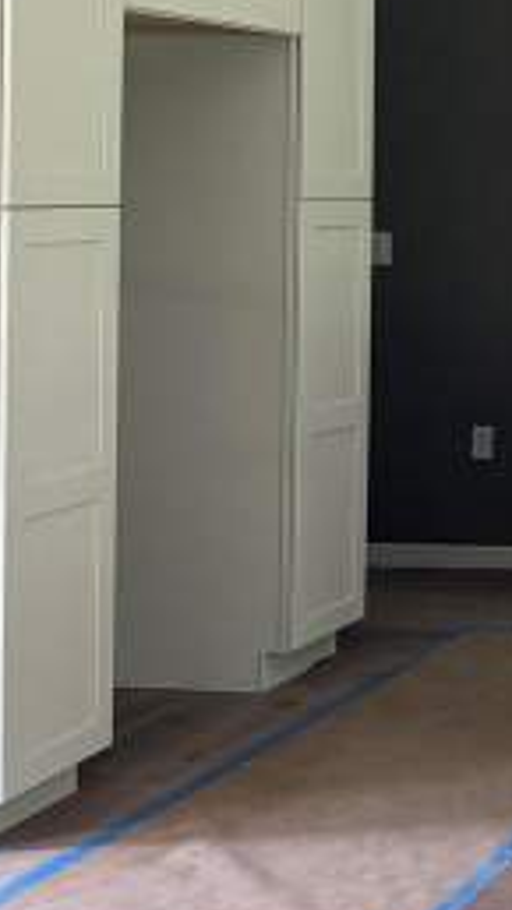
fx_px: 1956
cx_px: 1098
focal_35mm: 81
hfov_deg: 12.6
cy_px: 212
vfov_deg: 25.8
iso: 160
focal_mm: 6.76
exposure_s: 1/121
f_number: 1.78
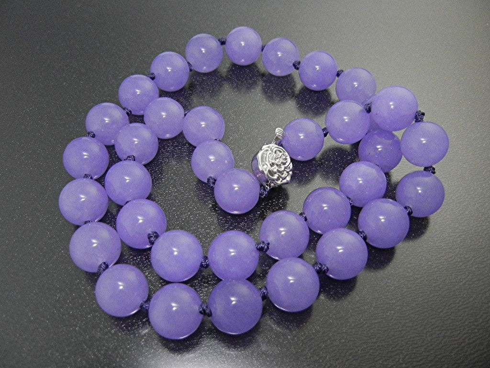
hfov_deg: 54.0
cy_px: 184
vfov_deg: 41.8
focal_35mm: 34
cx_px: 245
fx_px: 481
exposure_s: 1/30
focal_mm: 6.2
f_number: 7.2
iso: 800
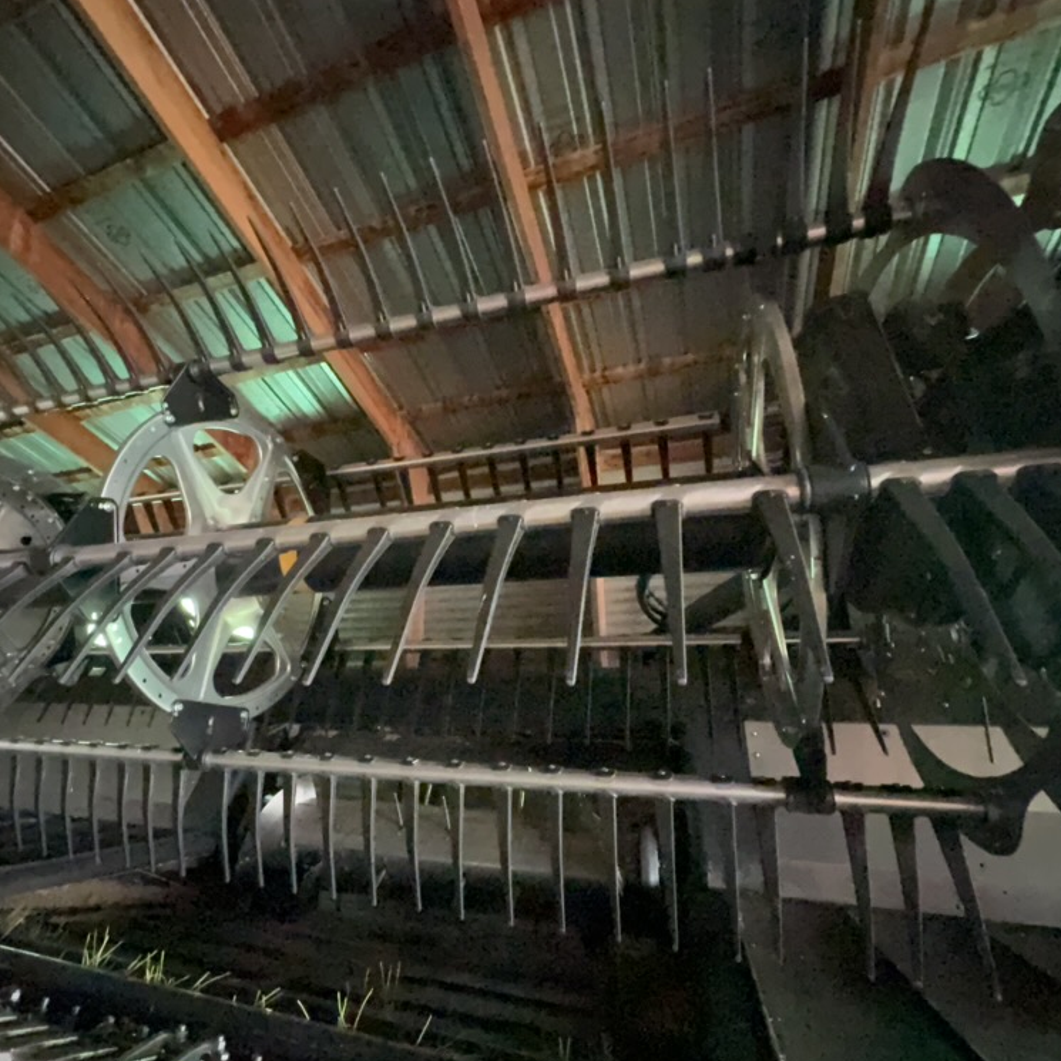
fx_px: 590
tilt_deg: +15.5
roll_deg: -0.6
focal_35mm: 17
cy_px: 533
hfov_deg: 83.6
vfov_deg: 84.0
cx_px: 467
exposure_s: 1/61
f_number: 2.2
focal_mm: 2.22
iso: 4000
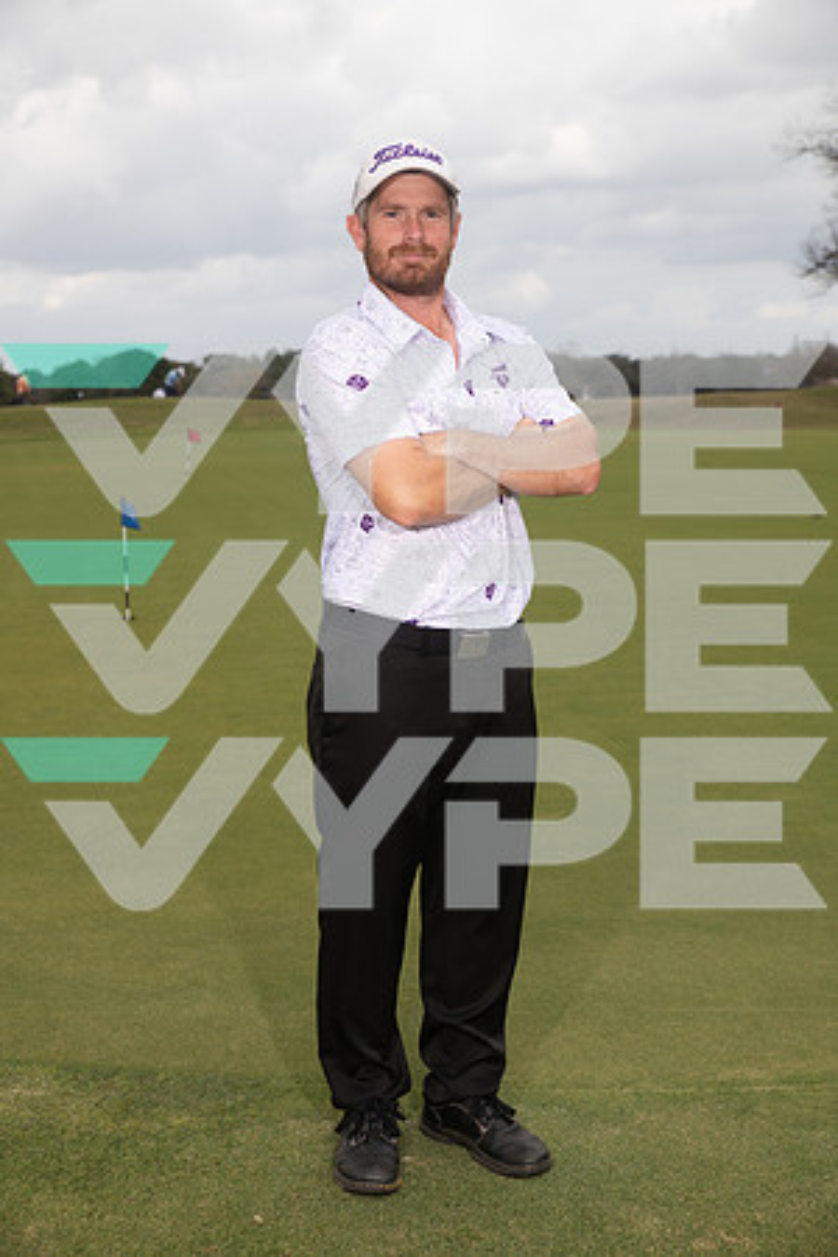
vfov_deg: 38.2
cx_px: 419
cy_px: 628
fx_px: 1816
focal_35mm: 52
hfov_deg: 26.0
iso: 80
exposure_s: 1/320
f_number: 6.3
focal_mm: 52
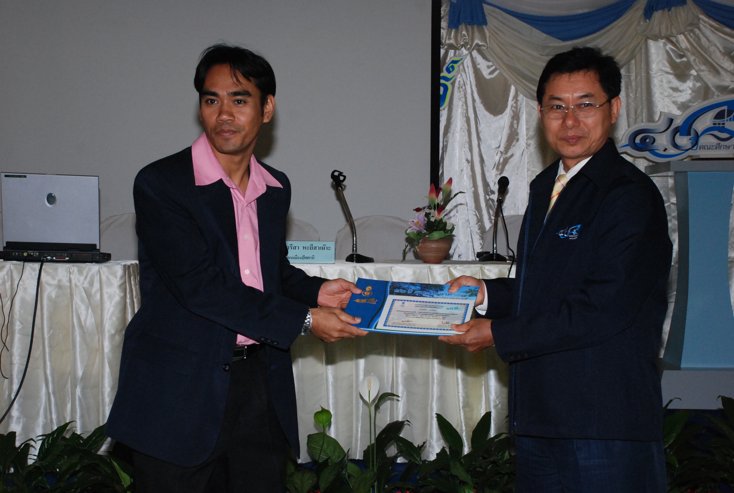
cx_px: 367
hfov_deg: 35.0
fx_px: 1165
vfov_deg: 23.9
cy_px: 246
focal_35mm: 57
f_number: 8
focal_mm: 38
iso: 1000
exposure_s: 1/200
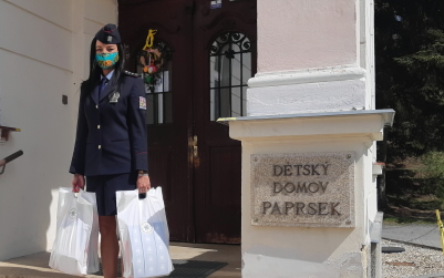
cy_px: 181
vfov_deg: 29.1
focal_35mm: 44
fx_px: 533
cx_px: 142
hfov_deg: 44.5
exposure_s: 1/3597
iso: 40
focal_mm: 3.93
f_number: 1.7
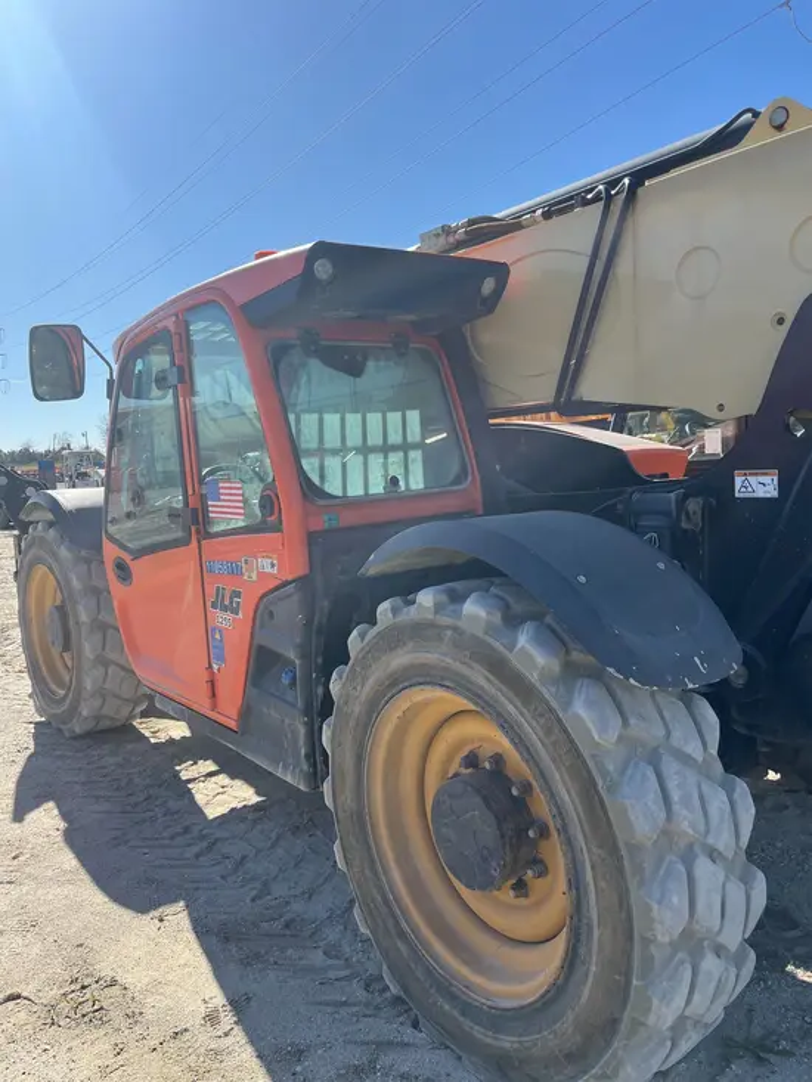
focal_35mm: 26
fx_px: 813
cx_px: 406
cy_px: 541
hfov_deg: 53.1
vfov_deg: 67.3
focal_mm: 5.1
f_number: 1.6
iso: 50
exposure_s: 1/2309
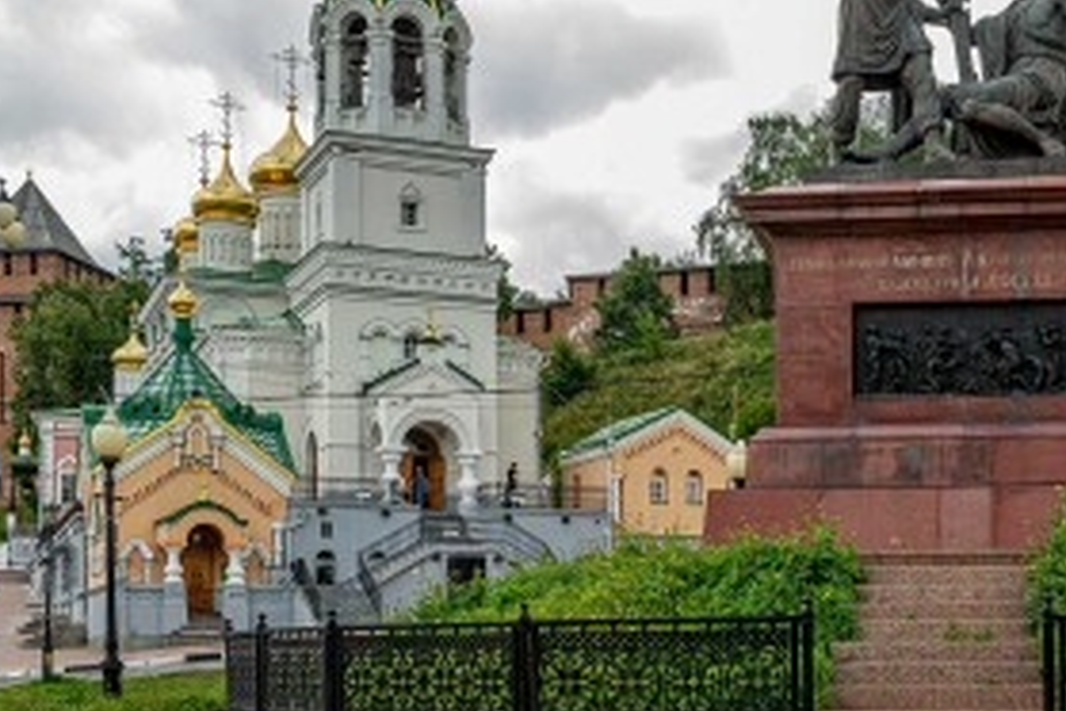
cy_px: 226
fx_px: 1717
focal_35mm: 58
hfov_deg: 34.4
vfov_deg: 23.3
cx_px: 615
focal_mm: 36
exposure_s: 1/400
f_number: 4.5
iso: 200
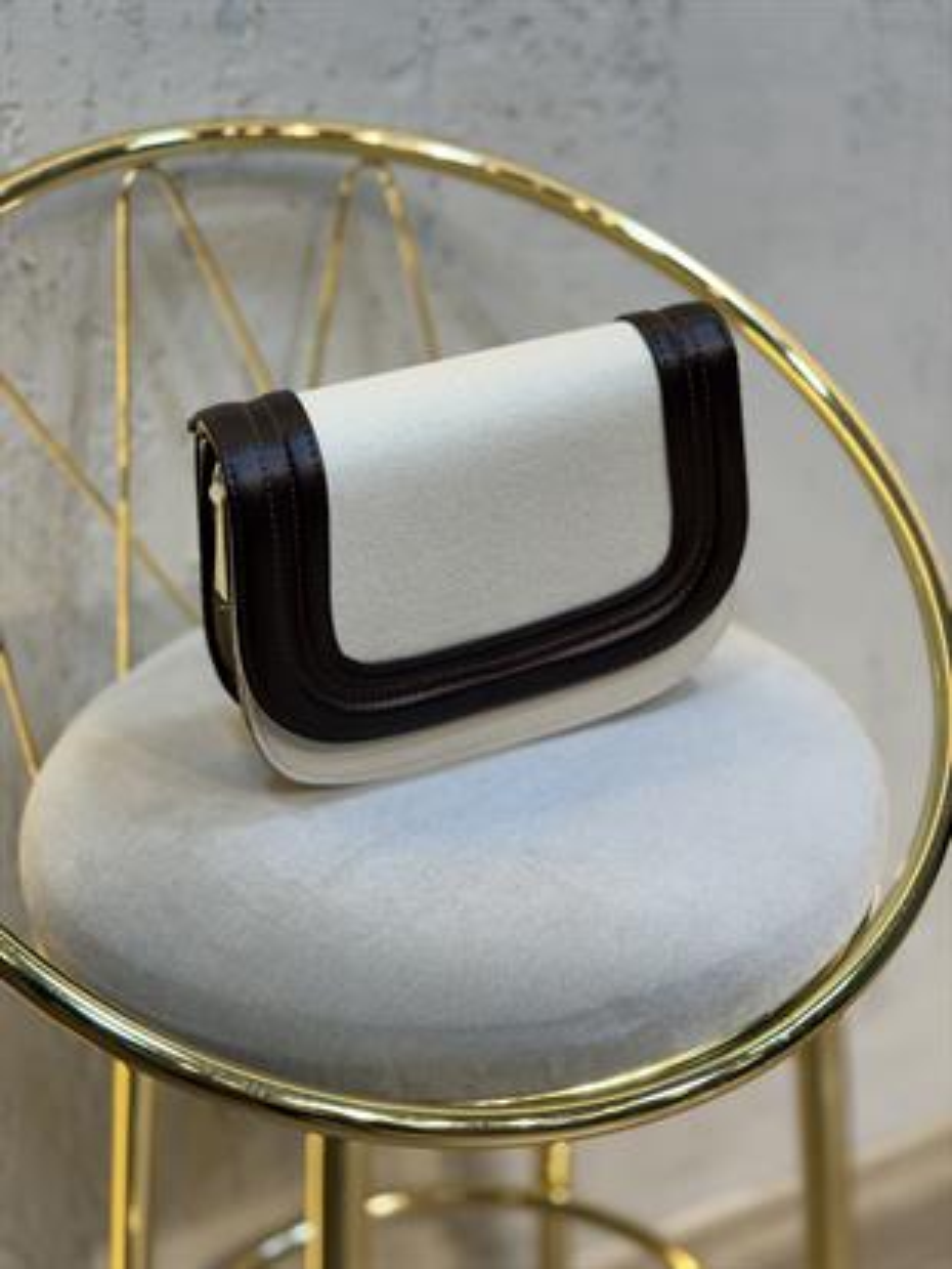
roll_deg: -0.4
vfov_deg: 39.6
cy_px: 634
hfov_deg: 30.3
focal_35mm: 48
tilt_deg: -24.4
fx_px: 1759
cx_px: 476
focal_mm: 6.76
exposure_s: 1/121
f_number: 1.78
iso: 50
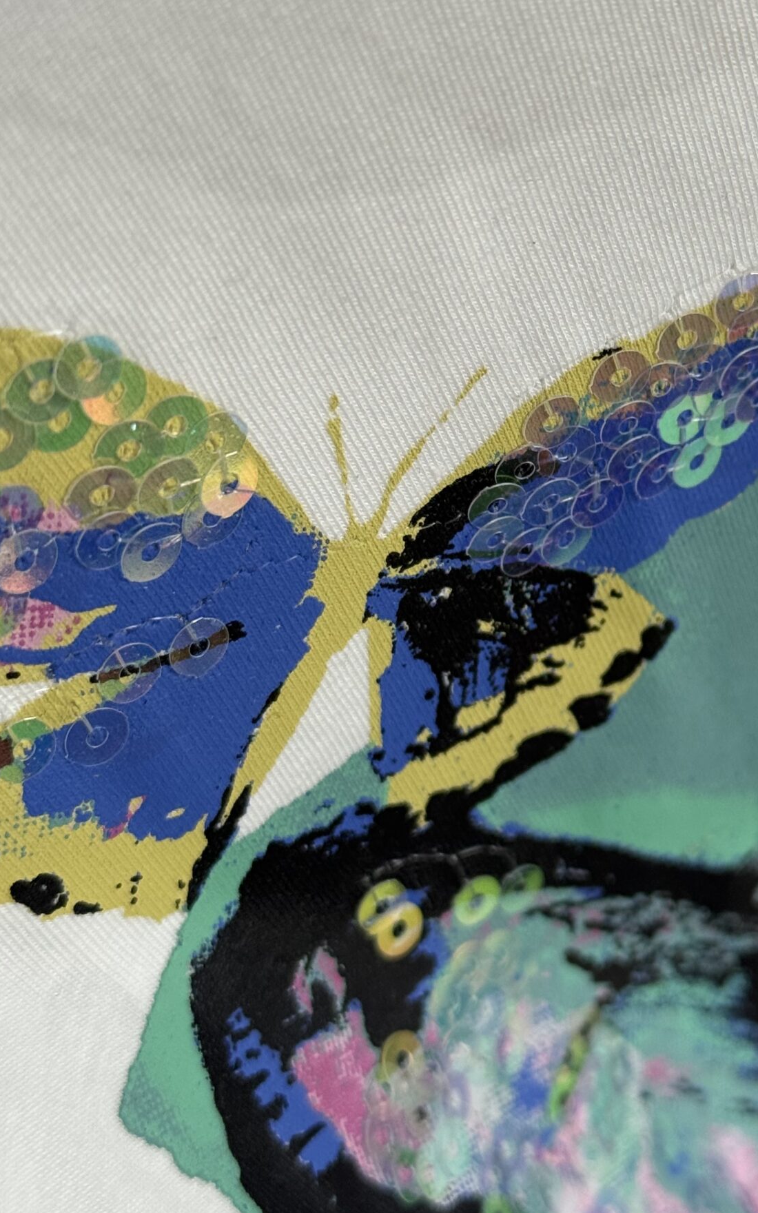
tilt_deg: -50.2
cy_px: 560
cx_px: 571
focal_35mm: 74
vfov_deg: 27.8
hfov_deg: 17.5
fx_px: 2446
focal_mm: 6.76
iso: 100
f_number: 1.78
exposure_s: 1/112
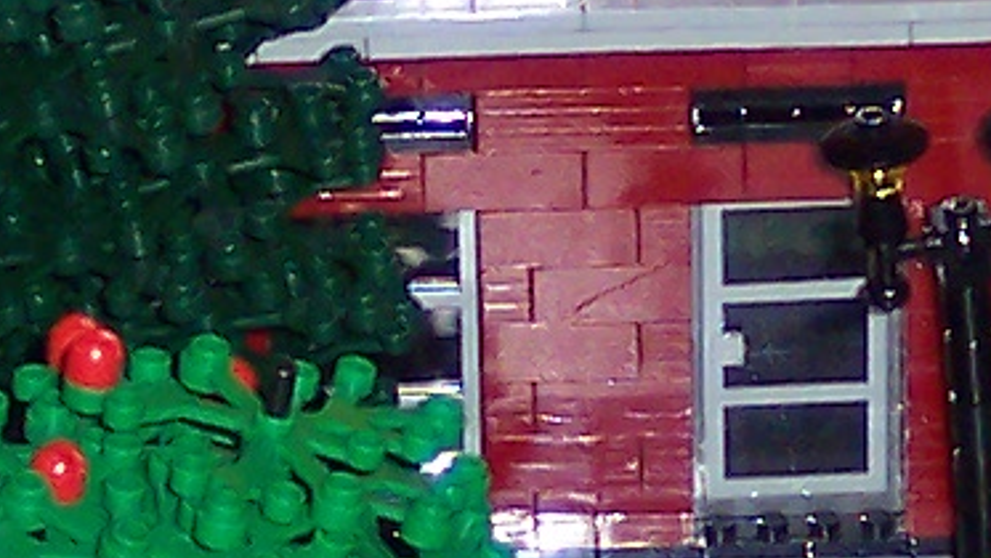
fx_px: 7517
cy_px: -175
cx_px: 749
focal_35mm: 286
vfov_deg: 4.2
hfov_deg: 7.5
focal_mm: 8
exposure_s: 1/30
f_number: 2.8
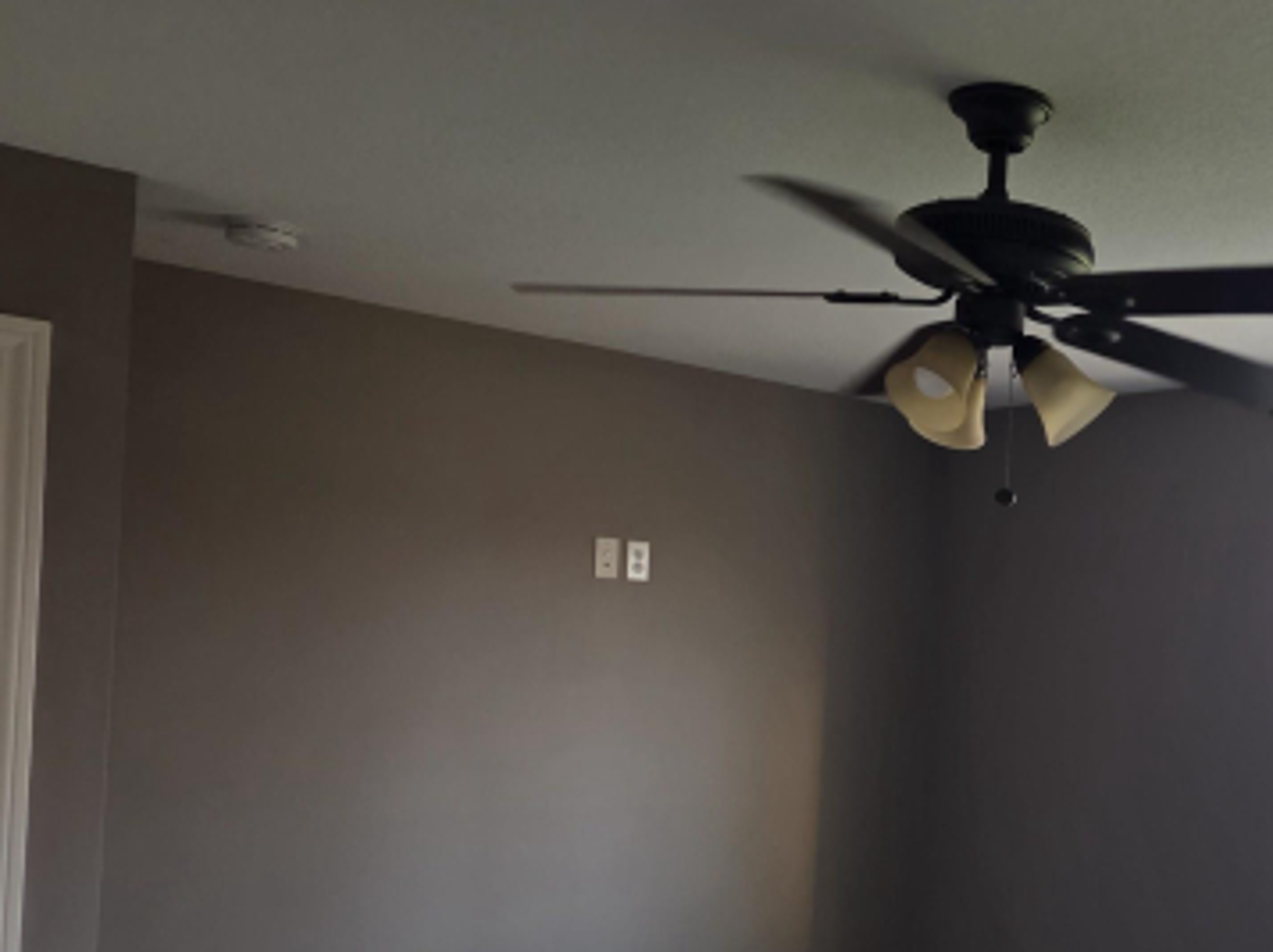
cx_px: 1089
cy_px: 660
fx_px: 1580
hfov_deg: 41.2
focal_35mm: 43
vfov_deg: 33.2
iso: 400
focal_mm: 6.25
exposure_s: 1/120
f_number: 1.7
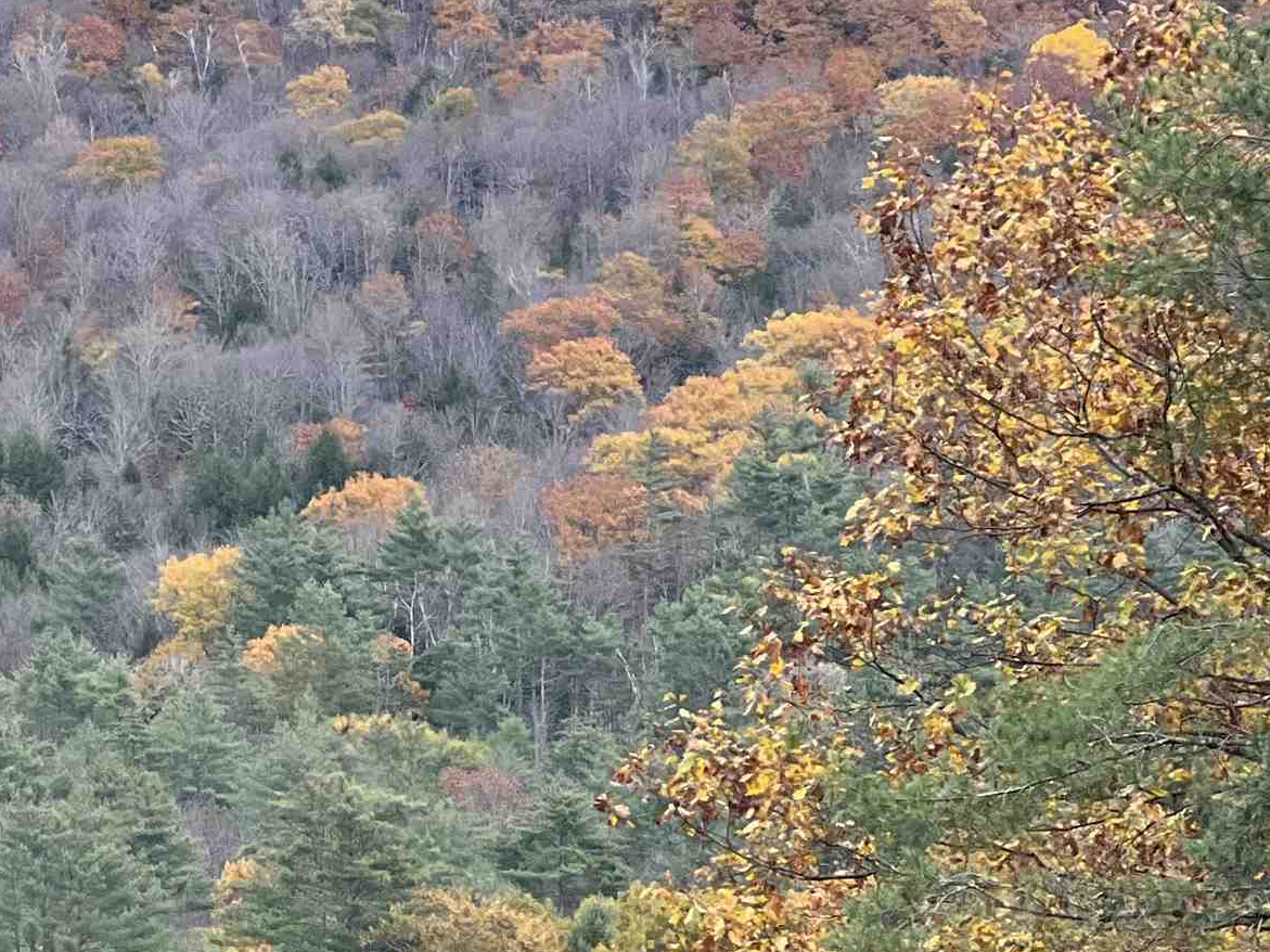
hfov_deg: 9.7
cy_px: 794
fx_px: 7410
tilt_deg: +1.8
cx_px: -56
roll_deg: -1.0
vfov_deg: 7.3
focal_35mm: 202
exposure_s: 1/121
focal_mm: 9
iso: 200
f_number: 2.8
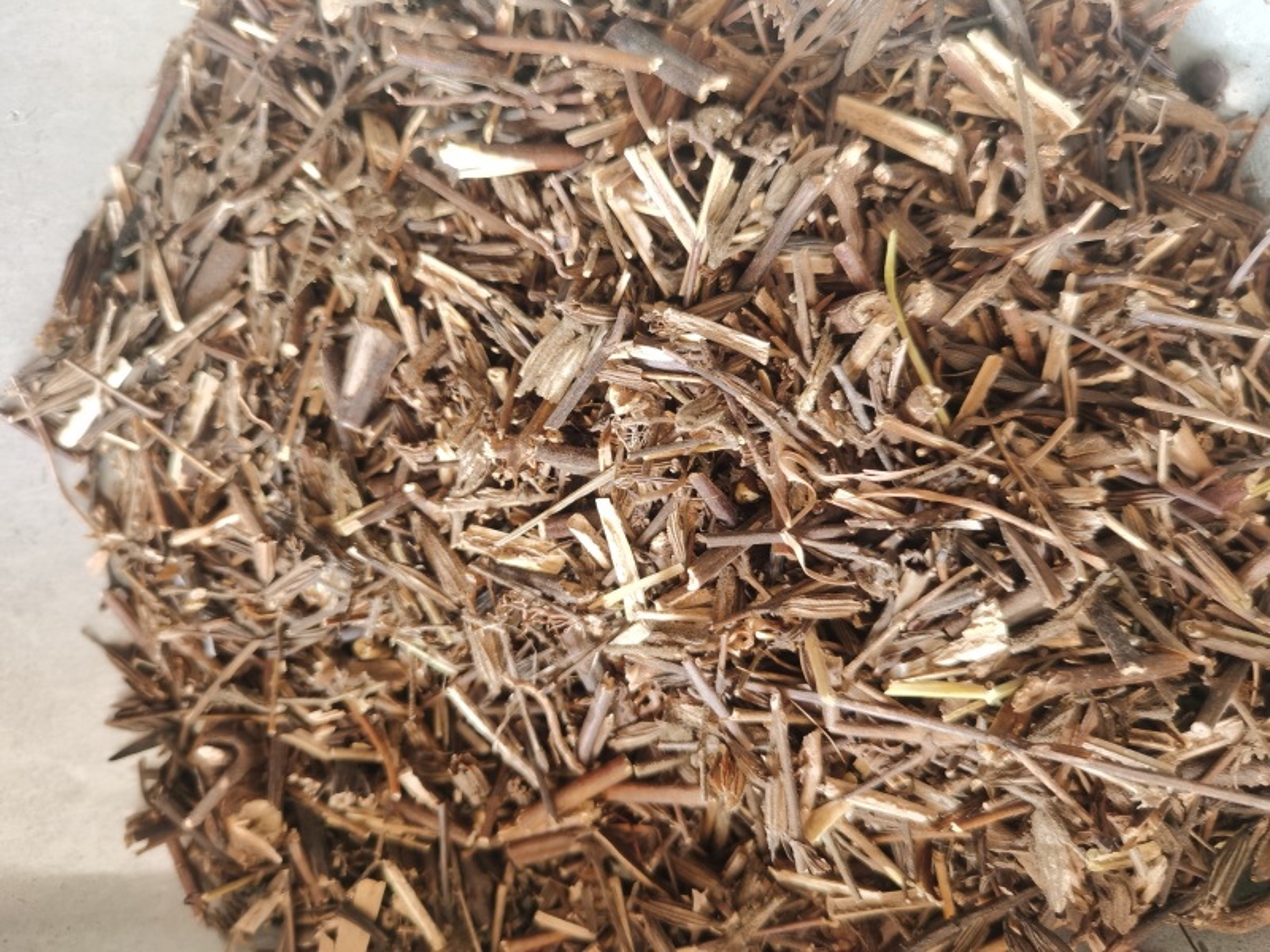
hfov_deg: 65.3
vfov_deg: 51.4
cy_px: 476
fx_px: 991
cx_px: 635
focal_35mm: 27
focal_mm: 5.58
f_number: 1.8
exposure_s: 1/50
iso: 160
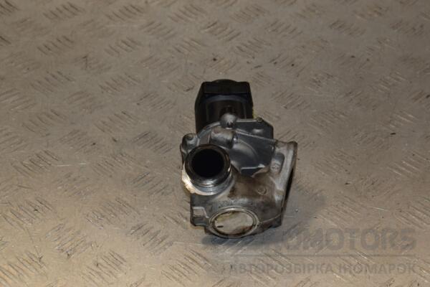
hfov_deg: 21.9
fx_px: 1111
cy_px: 144
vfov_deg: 14.7
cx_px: 215
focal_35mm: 93
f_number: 9
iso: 800
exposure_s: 1/200
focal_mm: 62
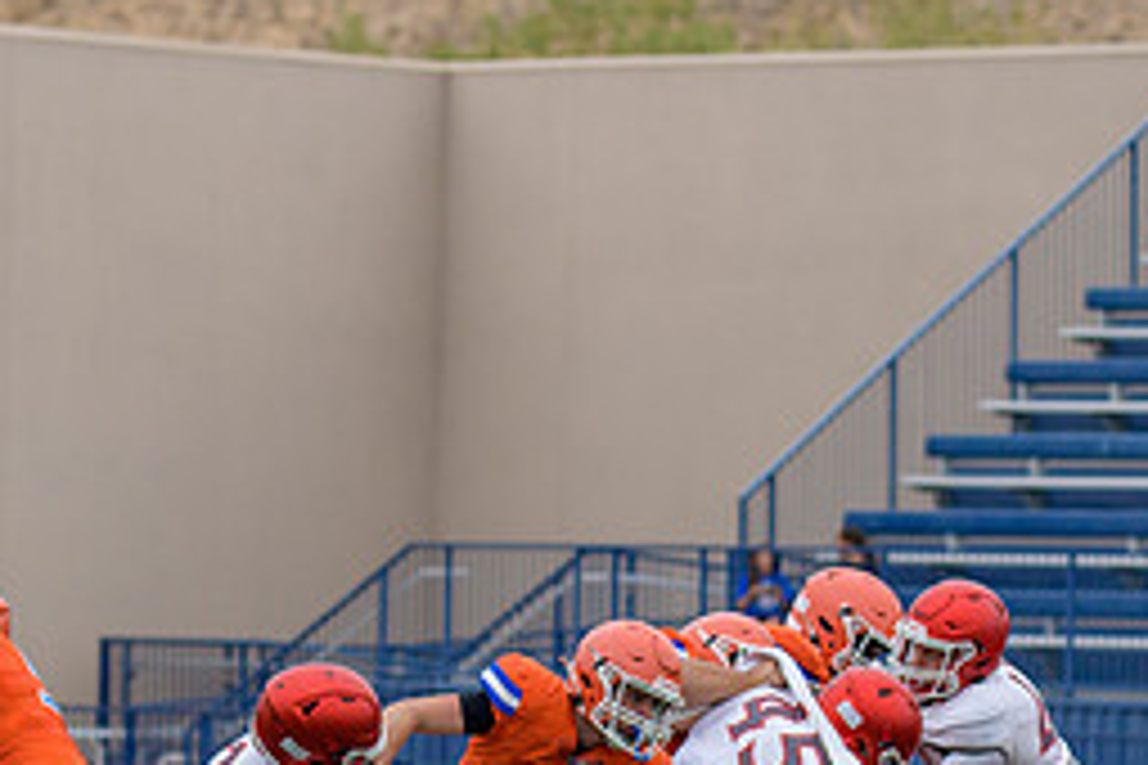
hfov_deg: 5.9
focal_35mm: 349
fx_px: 11128
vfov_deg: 3.9
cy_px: 776
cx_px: 133
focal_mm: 120
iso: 220
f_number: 3.5
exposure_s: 1/800
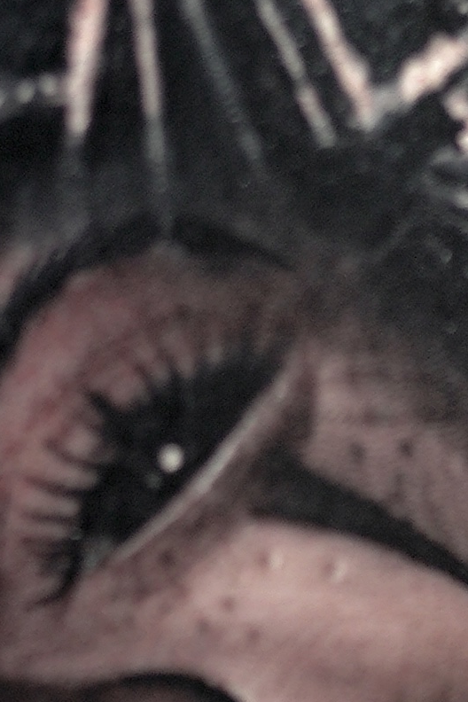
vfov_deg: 7.5
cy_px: 1363
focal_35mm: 265
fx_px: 5167
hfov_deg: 5.2
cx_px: 261
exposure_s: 1/80
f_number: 2
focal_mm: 35
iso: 400
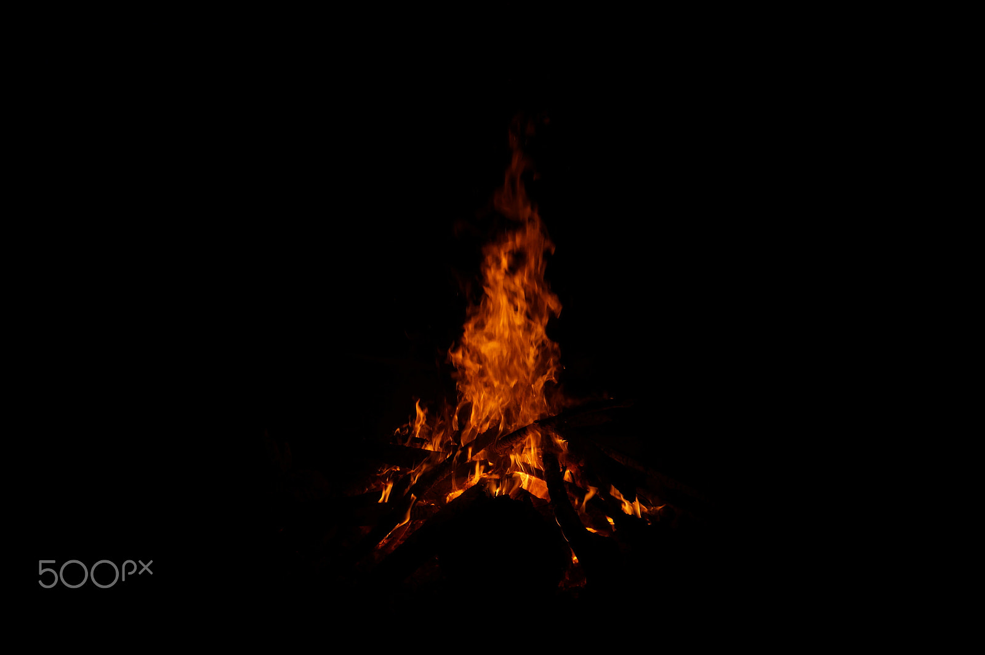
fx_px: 1149
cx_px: 492
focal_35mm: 42
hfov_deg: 46.4
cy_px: 328
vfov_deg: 31.9
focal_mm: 28
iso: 100
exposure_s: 1/200
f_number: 5
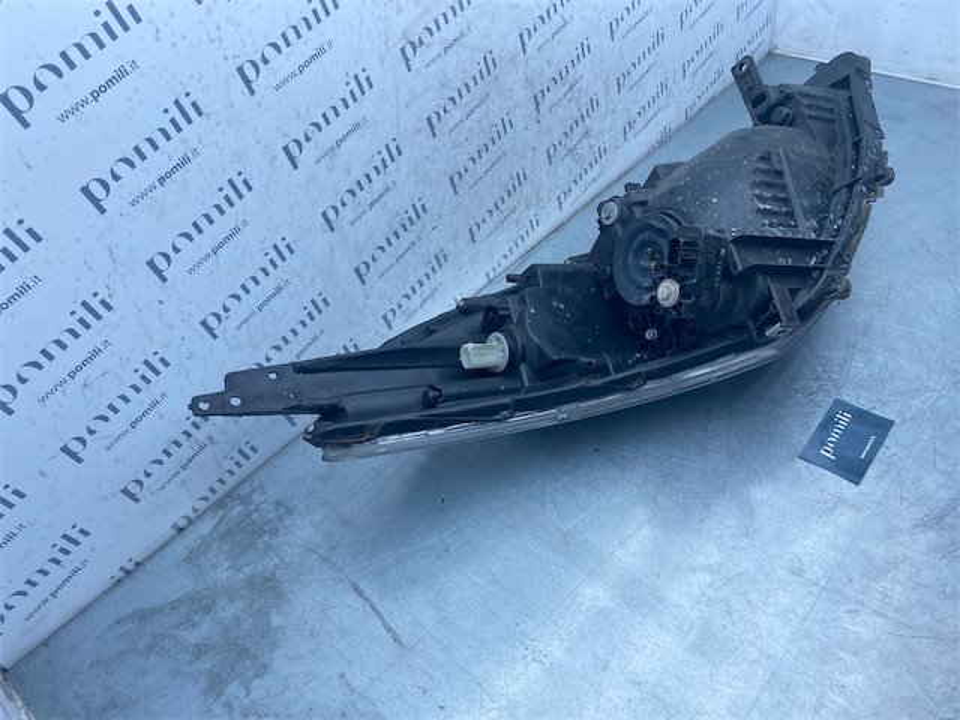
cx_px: 480
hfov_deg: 67.3
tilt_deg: -46.2
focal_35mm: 26
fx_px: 721
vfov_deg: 53.1
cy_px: 360
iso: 32
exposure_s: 1/934
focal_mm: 4.25
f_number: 1.8
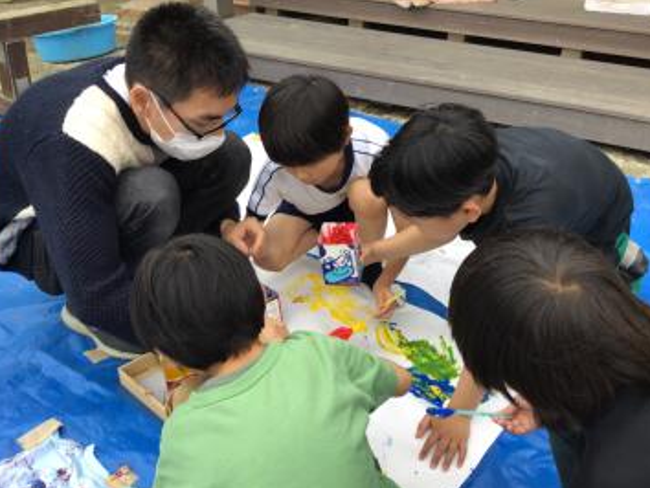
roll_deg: -1.2
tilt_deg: -32.0
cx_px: 292
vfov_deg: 40.7
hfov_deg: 52.5
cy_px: 273
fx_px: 658
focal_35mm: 35
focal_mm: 3.3
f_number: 2.4
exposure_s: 1/121
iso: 25
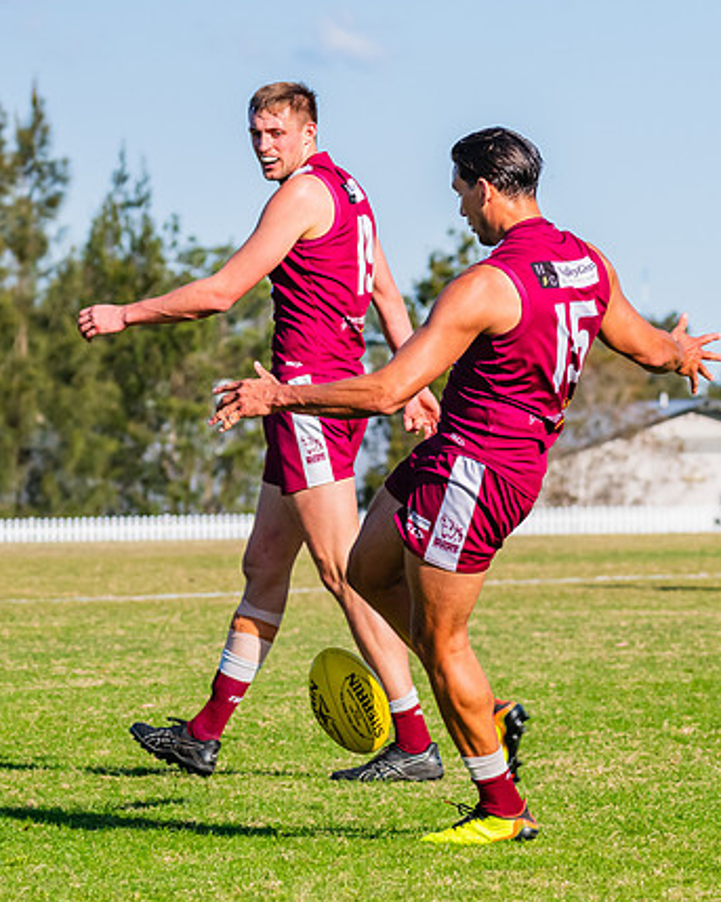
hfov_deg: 5.1
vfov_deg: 6.4
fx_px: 8112
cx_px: 402
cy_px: 522
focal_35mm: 304
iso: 800
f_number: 9
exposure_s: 1/1600
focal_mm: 170
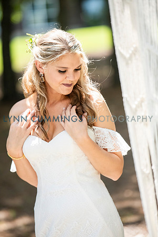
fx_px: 1185
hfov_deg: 7.6
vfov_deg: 11.4
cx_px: 79
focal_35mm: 180
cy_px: 118
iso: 1250
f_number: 3.2
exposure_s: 1/4000
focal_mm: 180
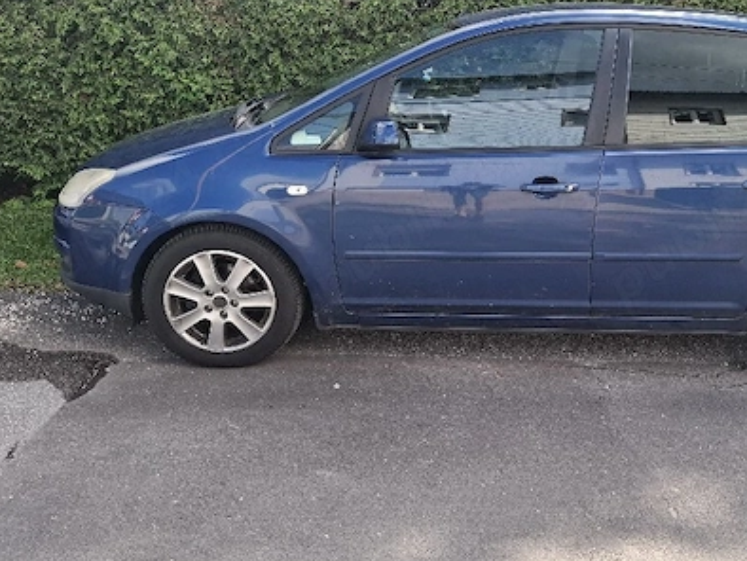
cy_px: 220
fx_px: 756
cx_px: 512
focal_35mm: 35
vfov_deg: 40.5
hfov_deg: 51.4
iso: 50
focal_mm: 5.54
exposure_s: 1/435
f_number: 1.8
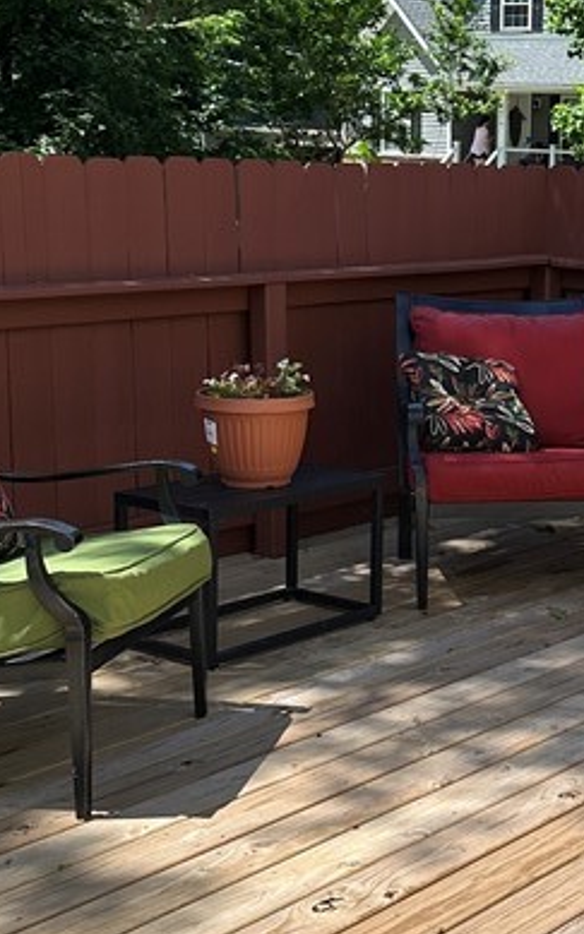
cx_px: 603
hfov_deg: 18.8
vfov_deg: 30.6
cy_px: 444
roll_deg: -2.5
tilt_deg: -9.3
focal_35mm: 67
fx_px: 1707
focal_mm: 6.86
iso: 80
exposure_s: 1/3717
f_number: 1.78
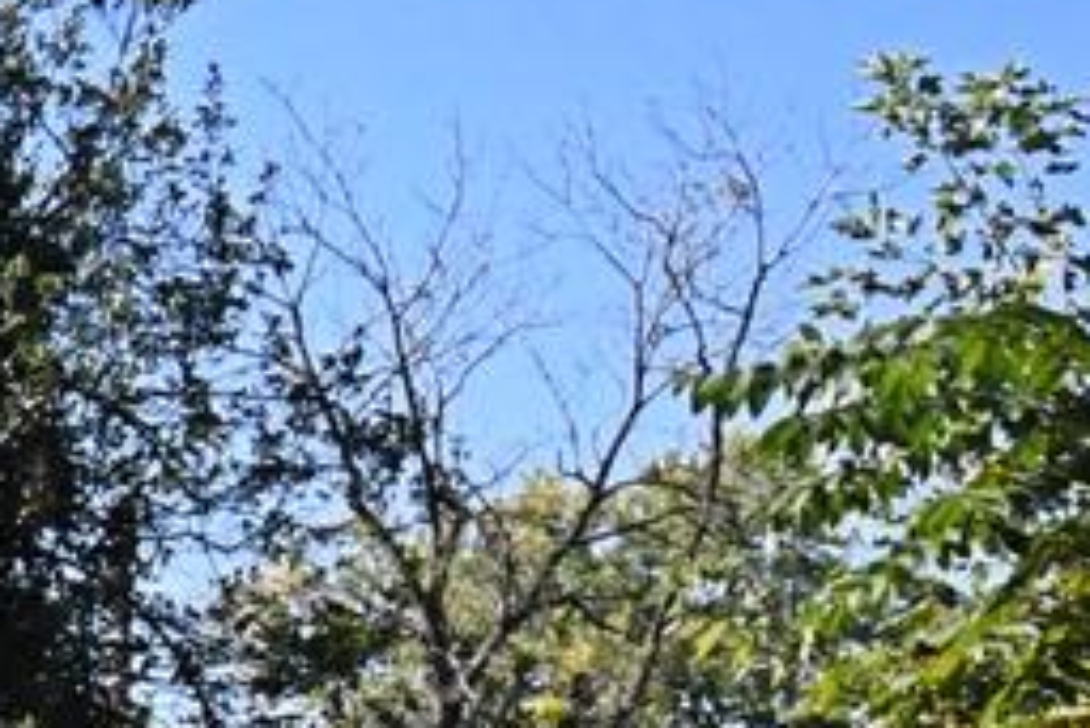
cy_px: 958
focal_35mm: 152
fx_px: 4605
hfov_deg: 11.1
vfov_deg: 8.9
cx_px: -1618
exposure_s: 1/6400
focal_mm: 18
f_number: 5.6
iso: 1600
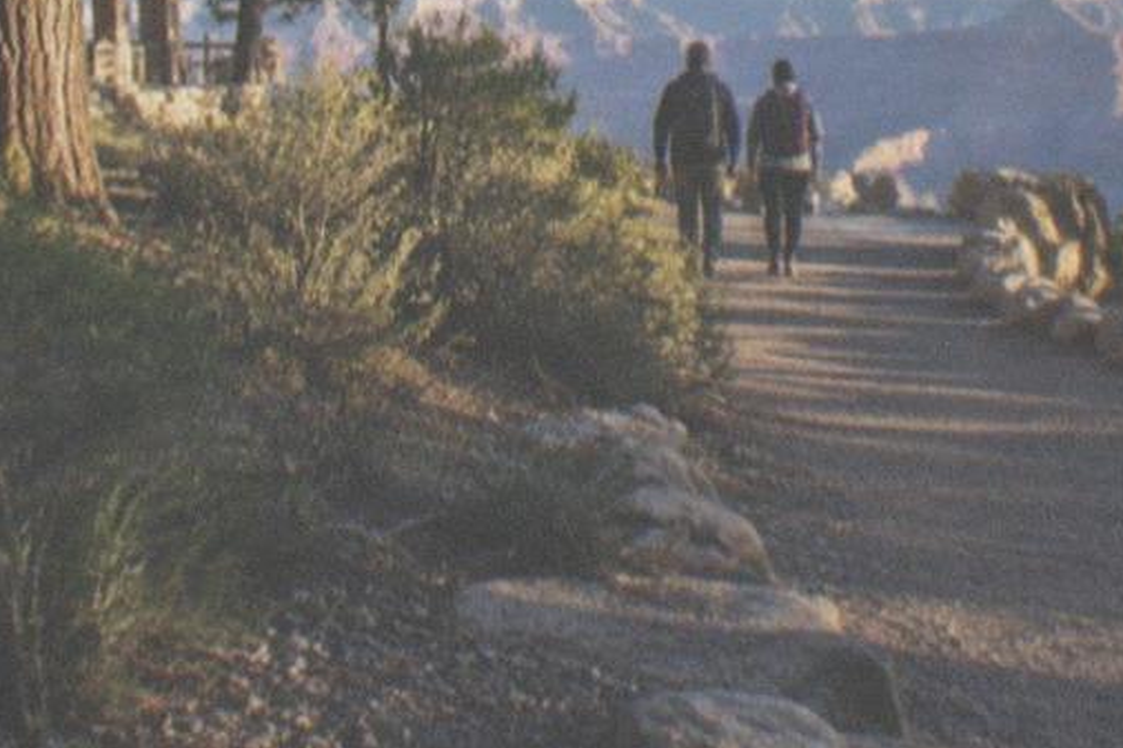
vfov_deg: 17.2
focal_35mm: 79
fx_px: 2463
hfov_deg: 25.6
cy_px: 246
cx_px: 428
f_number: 6.3
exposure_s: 1/800
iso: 400
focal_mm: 40
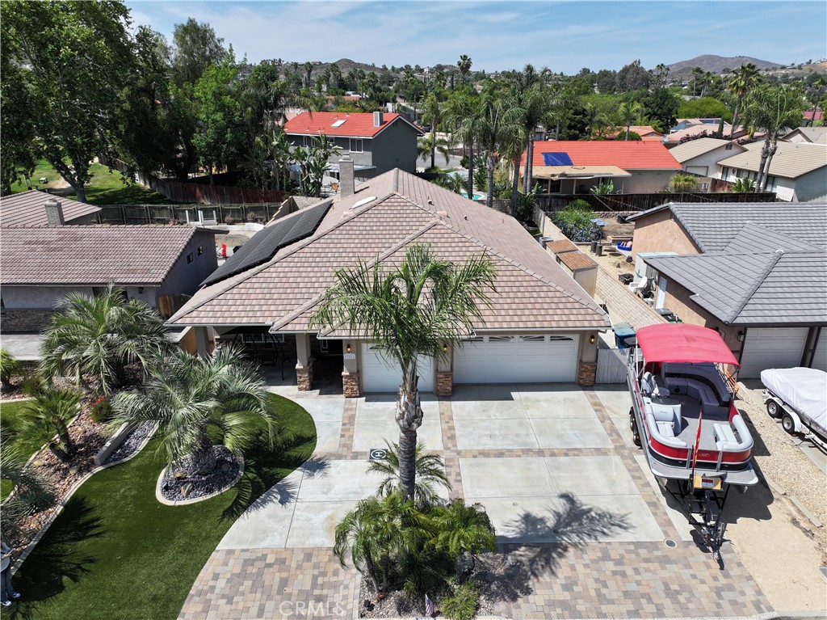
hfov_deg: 71.6
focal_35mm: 24
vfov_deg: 56.8
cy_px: 310
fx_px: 573
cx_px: 414
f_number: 2.8
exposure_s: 1/2000
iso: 100
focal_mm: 12.29
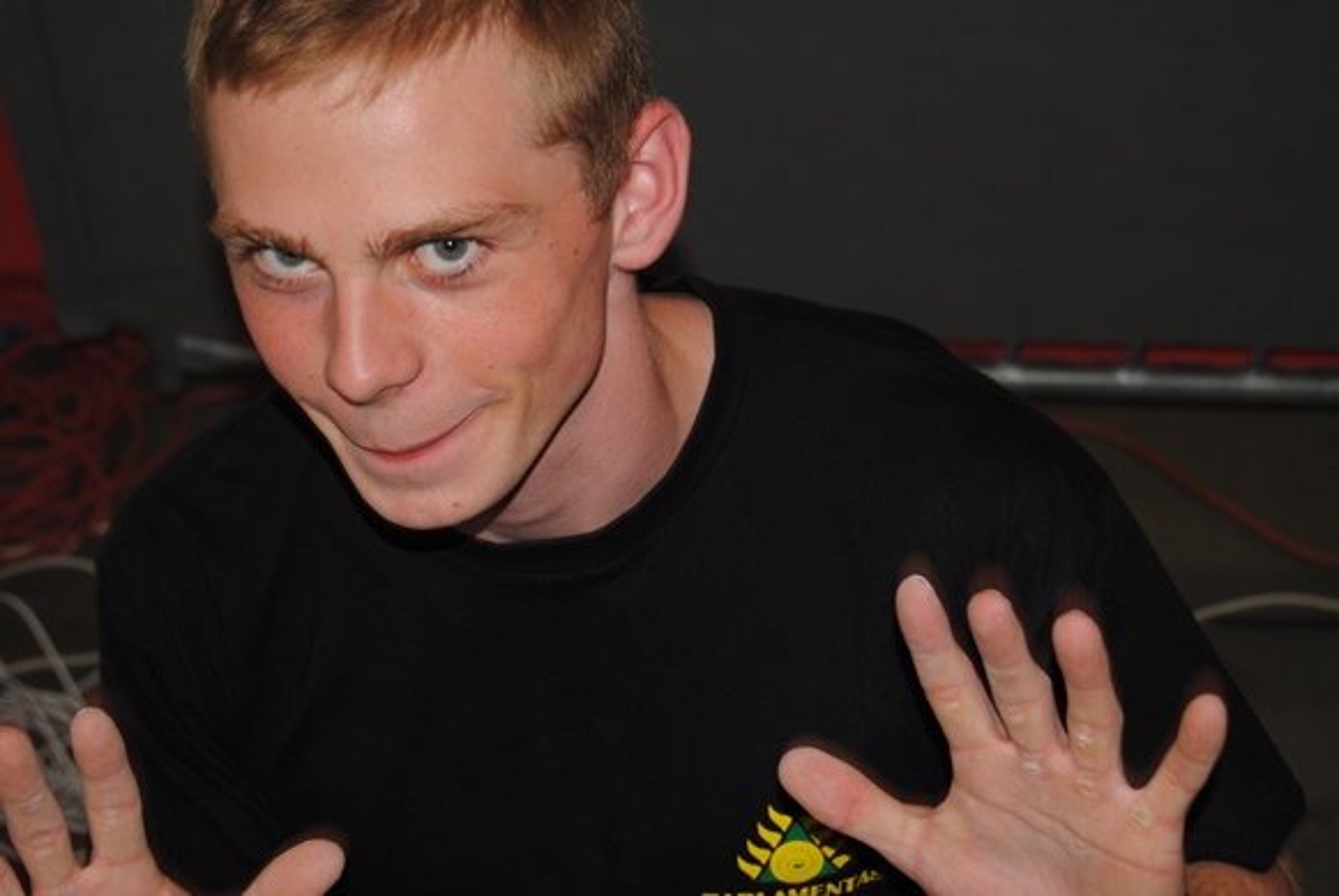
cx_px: 670
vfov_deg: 17.5
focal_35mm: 78
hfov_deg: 26.0
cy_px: 448
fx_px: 2905
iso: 200
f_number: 5.6
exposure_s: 1/60
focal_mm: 52
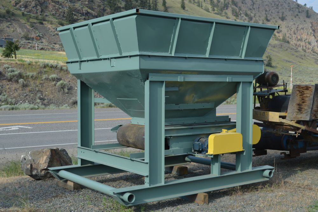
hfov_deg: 38.9
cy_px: 106
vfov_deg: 26.4
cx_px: 159
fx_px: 450
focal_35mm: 51
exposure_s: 1/250
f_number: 8
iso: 100
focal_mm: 34
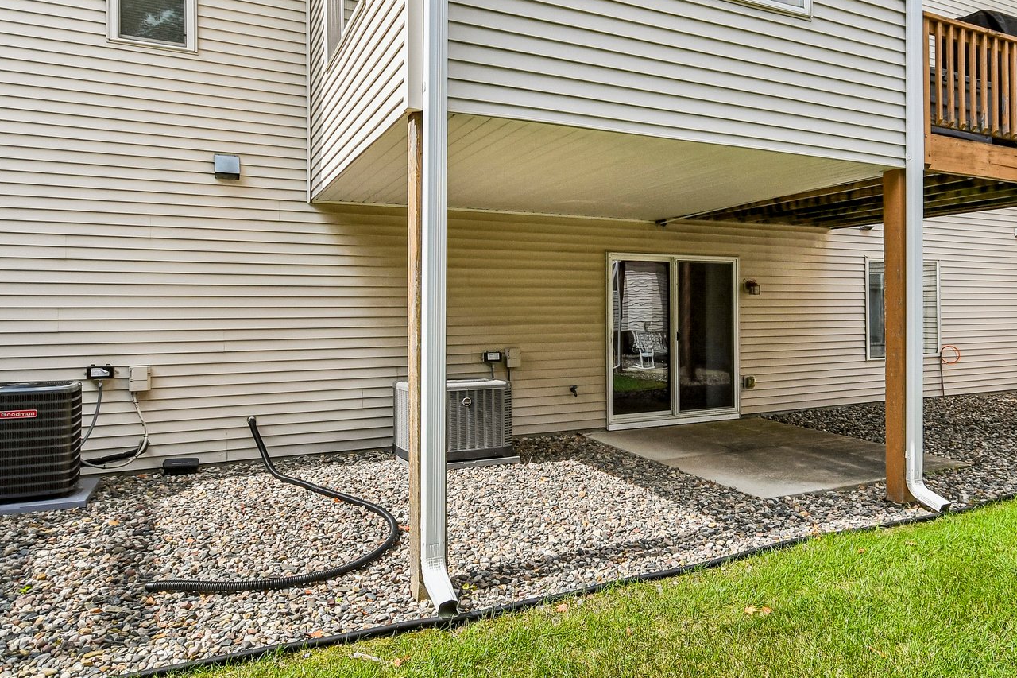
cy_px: 305
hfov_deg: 72.8
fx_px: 678
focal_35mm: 24
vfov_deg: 53.0
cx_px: 617
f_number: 6.3
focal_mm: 10
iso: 400
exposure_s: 1/1600
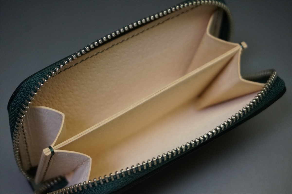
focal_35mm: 68
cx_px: 146
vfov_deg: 20.1
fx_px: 547
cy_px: 97
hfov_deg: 29.9
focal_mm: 45
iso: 1600
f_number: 5.6
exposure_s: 1/160
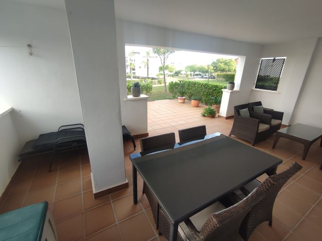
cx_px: 161
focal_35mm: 16
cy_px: 120
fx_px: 149
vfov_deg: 78.1
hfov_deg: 94.5
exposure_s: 1/136
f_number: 2.2
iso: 50
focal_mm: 1.65
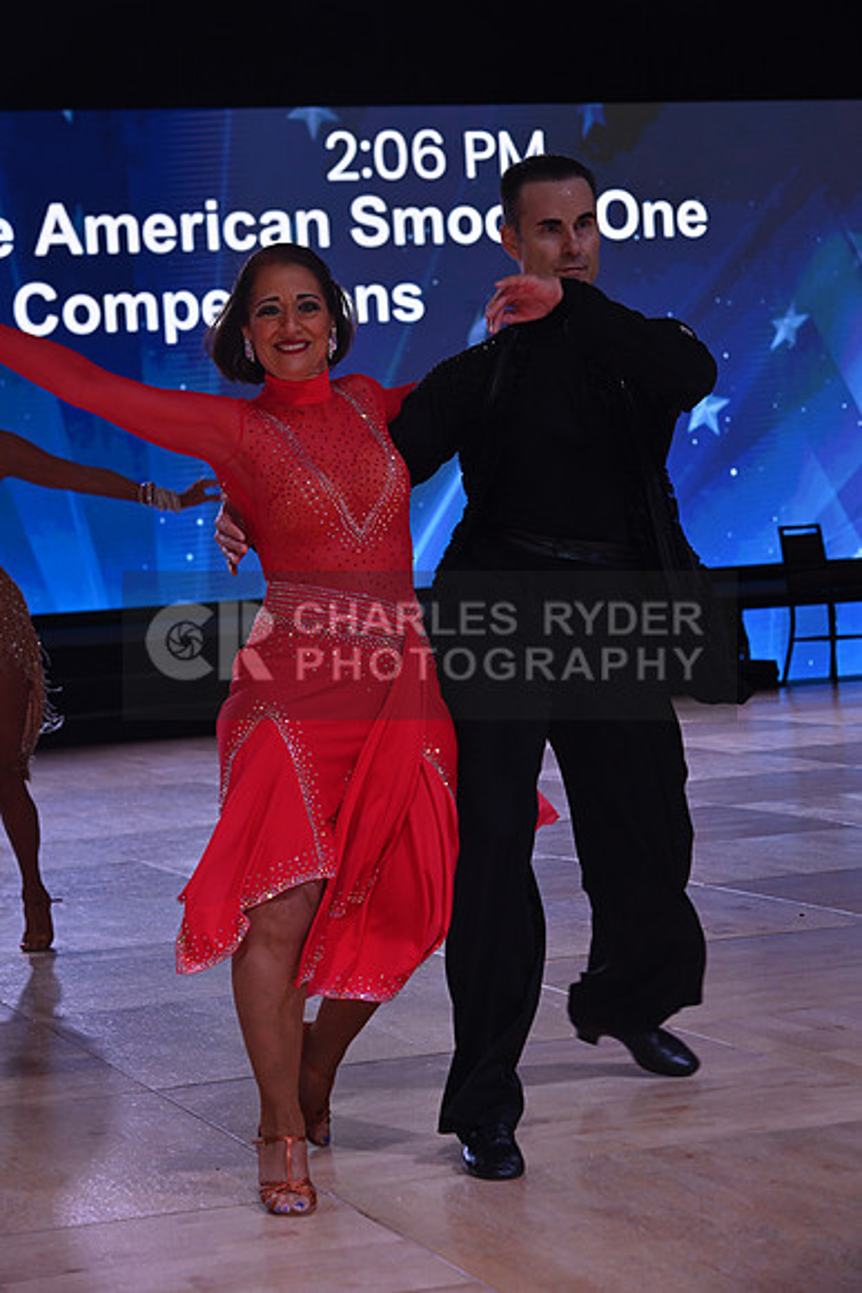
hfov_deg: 16.7
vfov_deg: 24.8
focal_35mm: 82
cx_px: 431
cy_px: 646
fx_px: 2943
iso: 800
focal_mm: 82
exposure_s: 1/320
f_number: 9
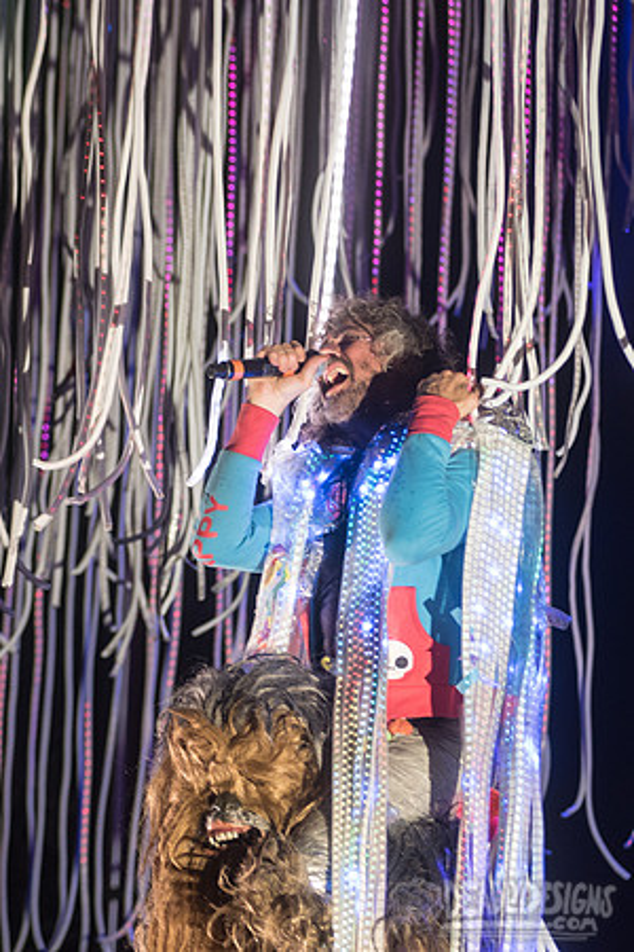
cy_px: 409
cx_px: 300
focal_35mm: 188
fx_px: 4966
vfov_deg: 10.9
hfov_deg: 7.3
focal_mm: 110
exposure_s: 1/250
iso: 1250
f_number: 3.5
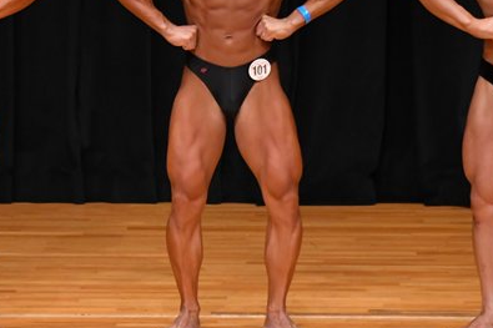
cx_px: 56
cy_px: 89
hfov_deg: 3.9
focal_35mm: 530
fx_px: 7255
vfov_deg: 2.6
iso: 3200
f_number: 5.6
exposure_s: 1/400
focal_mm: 180
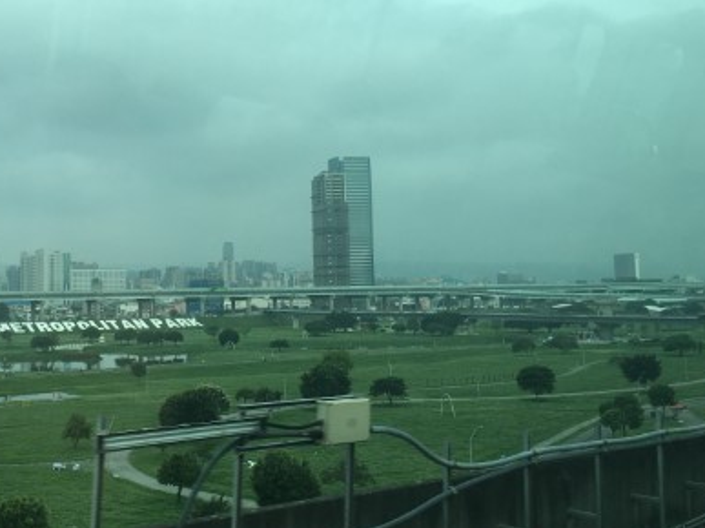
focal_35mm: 48
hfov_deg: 38.3
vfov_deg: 30.1
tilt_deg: +2.2
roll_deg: +2.9
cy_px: 204
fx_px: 977
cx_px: 149
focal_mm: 4.15
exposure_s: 1/699
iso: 25
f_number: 2.2
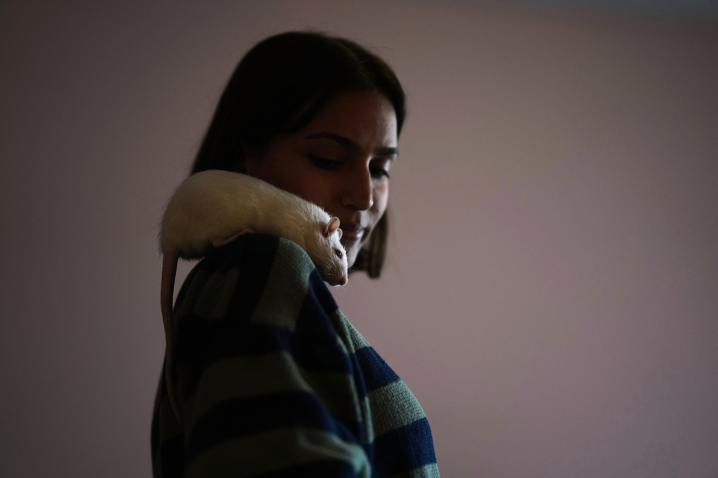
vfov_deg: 16.1
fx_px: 1695
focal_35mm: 85
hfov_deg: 23.9
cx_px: 359
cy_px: 239
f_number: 1.4
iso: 800
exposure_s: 1/500
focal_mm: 85
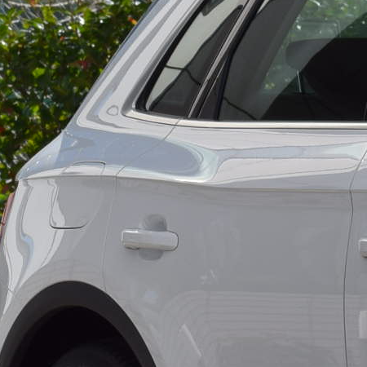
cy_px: 37
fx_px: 8348
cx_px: 954
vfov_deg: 2.5
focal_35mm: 696
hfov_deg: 2.5
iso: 200
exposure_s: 1/400
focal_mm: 82
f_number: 10
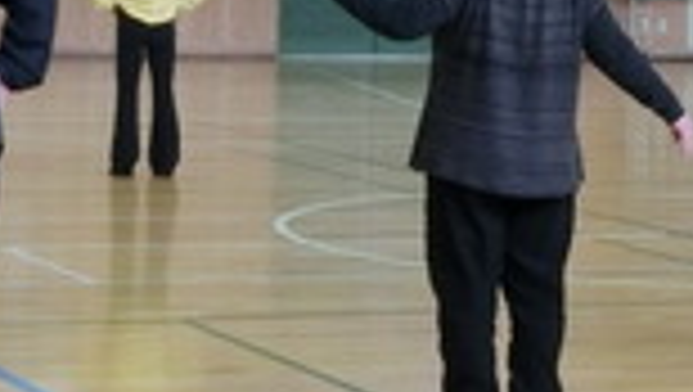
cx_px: 450
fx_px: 3164
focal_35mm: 172
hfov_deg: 12.5
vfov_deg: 7.0
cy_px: -72
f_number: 3.9
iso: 400
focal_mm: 6.67
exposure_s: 1/80
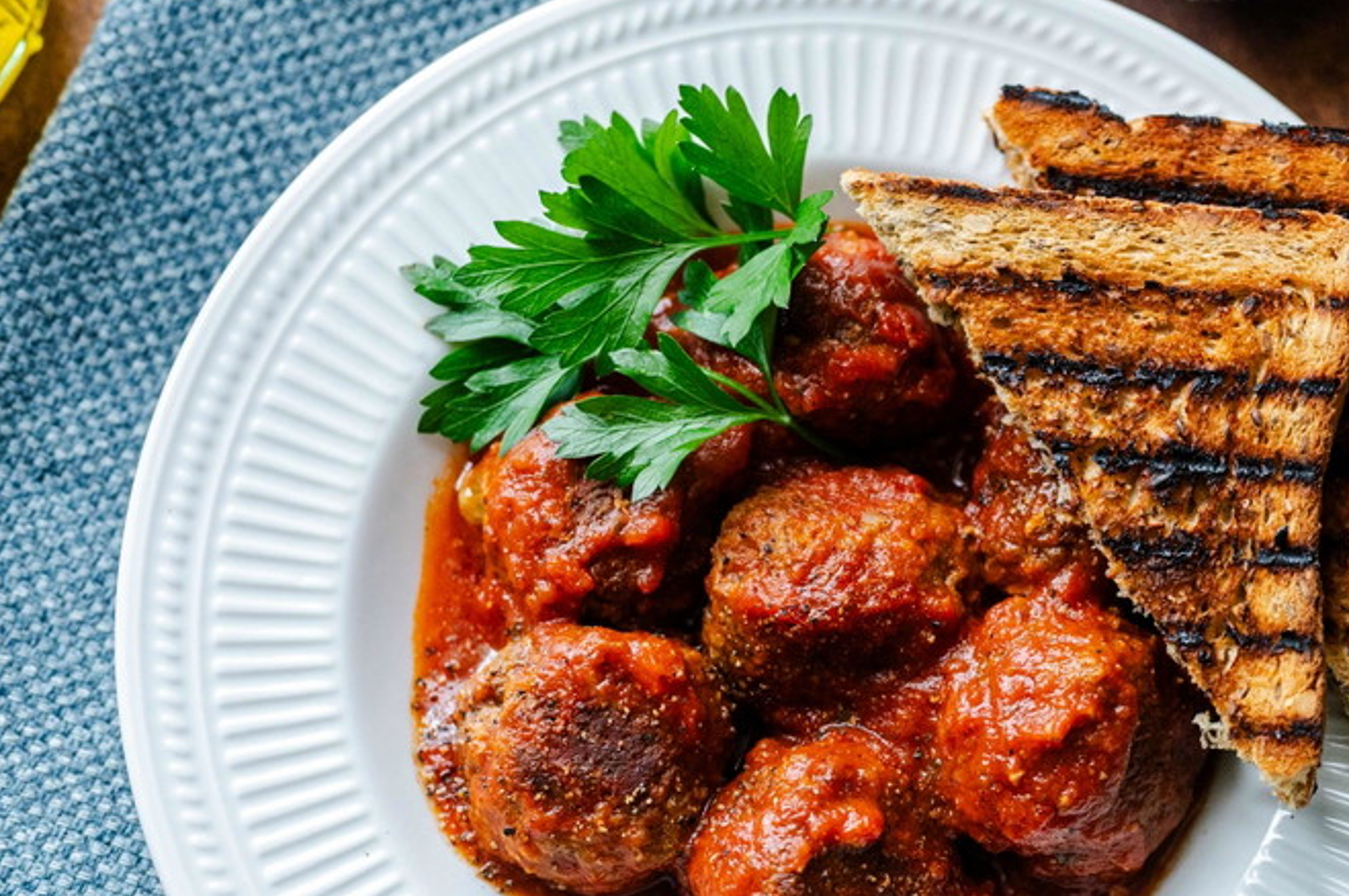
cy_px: 655
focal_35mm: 91
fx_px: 3407
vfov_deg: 14.9
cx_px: 1141
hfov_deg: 22.0
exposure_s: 1/80
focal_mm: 50
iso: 2000
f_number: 3.2
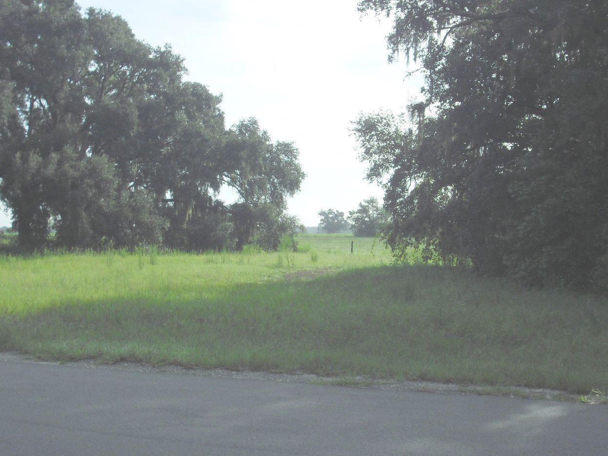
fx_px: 861
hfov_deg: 38.8
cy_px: 242
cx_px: 343
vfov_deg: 29.7
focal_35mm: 49
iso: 100
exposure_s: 1/250
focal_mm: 6.2
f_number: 8
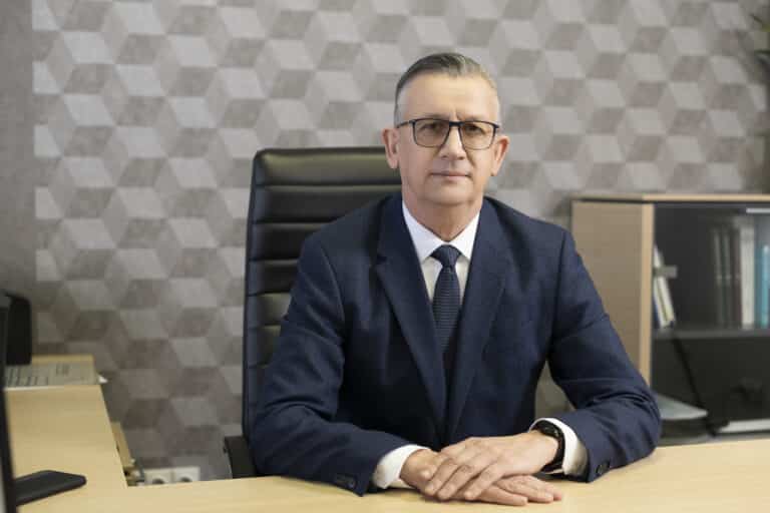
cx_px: 385
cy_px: 256
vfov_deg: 27.0
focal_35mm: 50
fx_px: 1069
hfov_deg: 39.6
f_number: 3.2
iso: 800
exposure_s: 1/160
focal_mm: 50
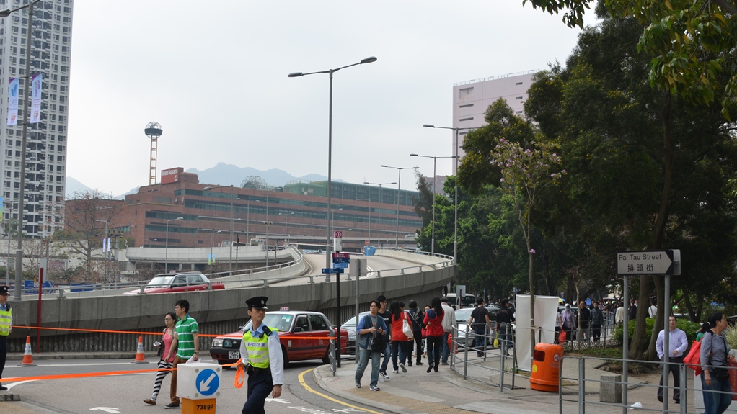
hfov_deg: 46.4
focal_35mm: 44
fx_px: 860
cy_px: 226
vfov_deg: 27.1
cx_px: 368
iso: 200
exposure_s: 1/250
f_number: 8
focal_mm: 28
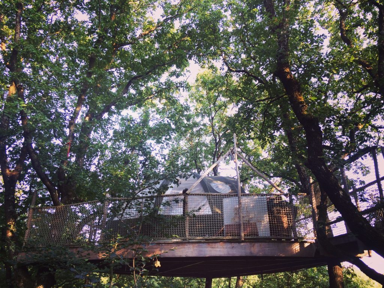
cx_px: 192
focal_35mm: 29
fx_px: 322
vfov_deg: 48.2
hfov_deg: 61.7
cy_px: 144
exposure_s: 1/100
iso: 64
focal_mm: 4.15
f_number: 2.2
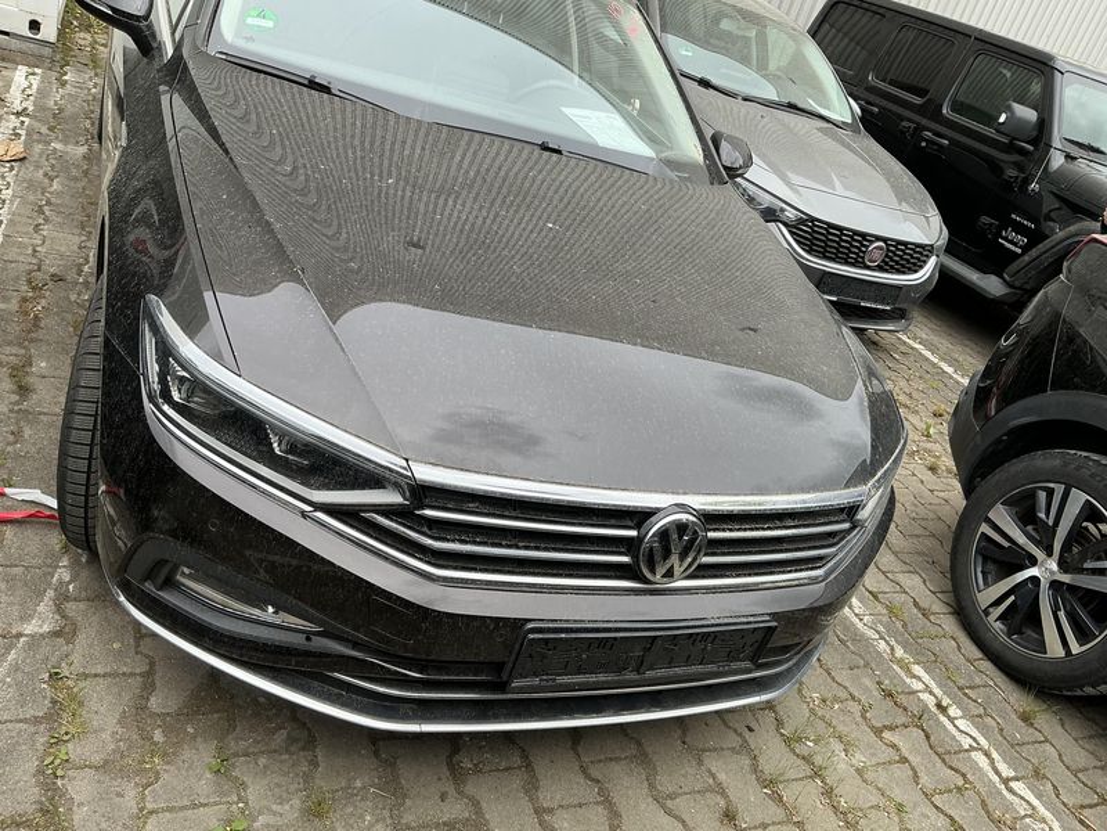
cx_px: 554
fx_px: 895
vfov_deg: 49.7
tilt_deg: -25.4
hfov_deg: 63.4
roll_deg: -19.6
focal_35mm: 28
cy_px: 416
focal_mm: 3
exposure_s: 1/478
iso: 25
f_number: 1.8
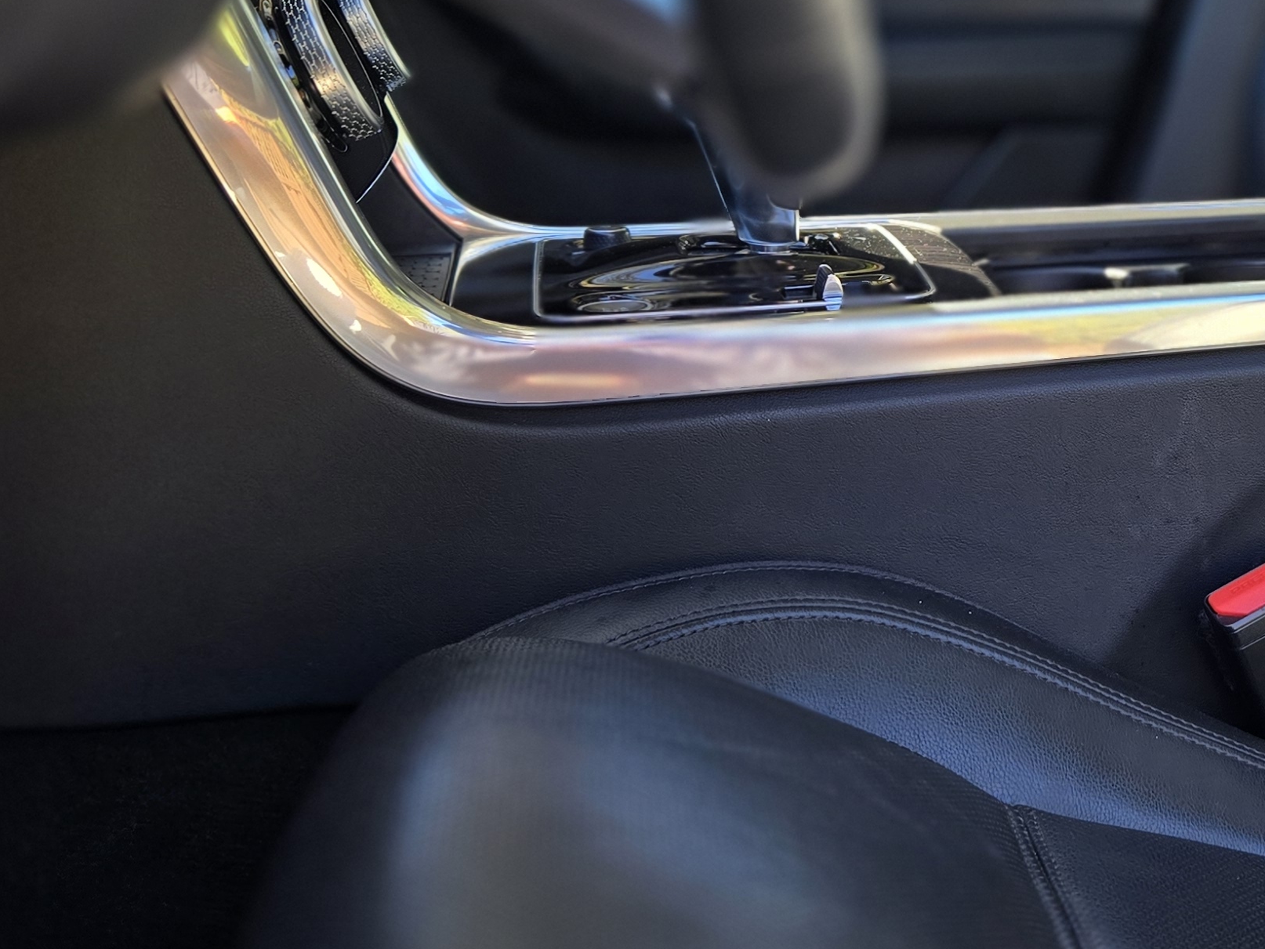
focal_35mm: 57
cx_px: 1228
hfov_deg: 31.5
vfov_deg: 25.5
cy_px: 314
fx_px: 2083
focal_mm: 5.4
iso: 25
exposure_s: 1/125
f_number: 1.8
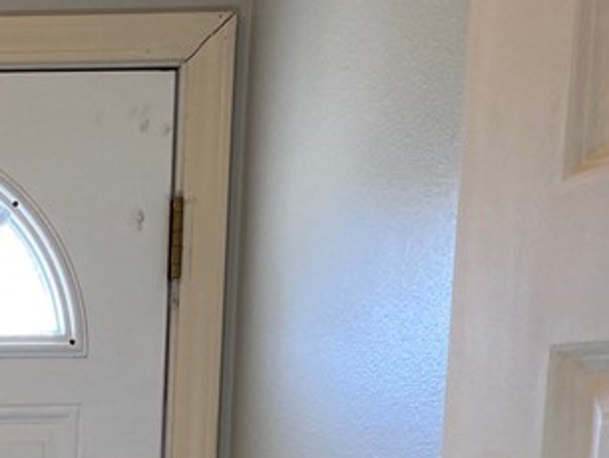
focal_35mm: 87
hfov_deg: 19.2
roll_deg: -0.2
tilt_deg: -7.1
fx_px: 1532
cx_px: -344
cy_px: 677
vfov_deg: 15.7
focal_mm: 4.25
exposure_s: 1/120
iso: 80
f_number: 1.8
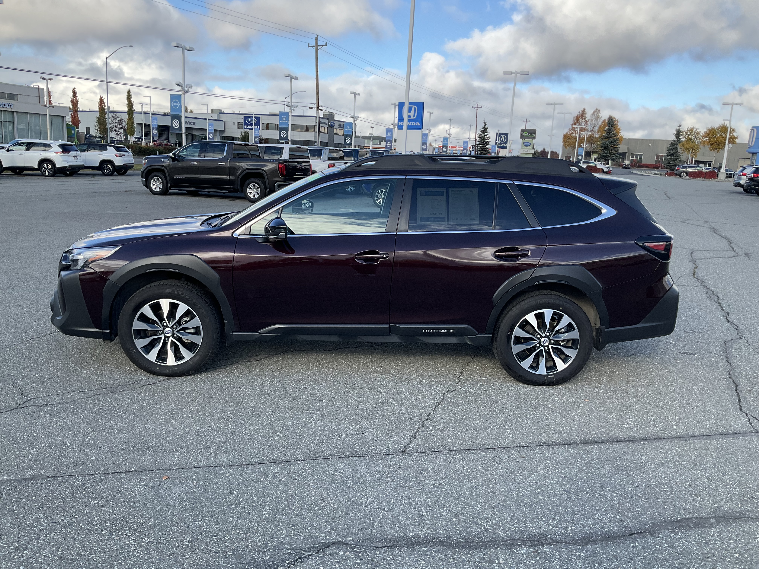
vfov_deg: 48.2
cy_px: 284
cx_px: 380
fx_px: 636
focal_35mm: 29
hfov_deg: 61.7
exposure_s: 1/657
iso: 25
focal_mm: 3
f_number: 1.8
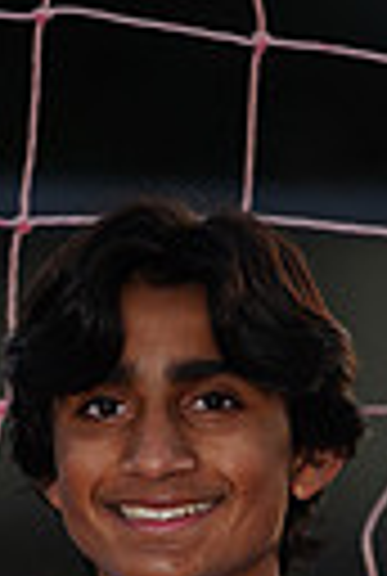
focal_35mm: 1604
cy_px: 1192
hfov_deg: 0.9
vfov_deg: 1.3
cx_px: 146
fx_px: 25724
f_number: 5.6
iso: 200
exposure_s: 1/250
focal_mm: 355
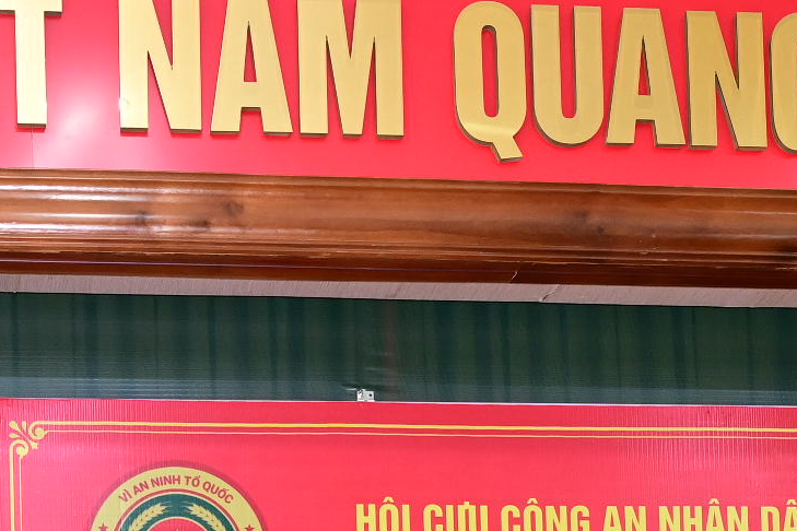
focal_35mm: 141
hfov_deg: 14.5
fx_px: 3121
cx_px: 477
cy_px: 1005
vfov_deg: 9.2
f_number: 4
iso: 1600
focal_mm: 34
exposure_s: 1/125
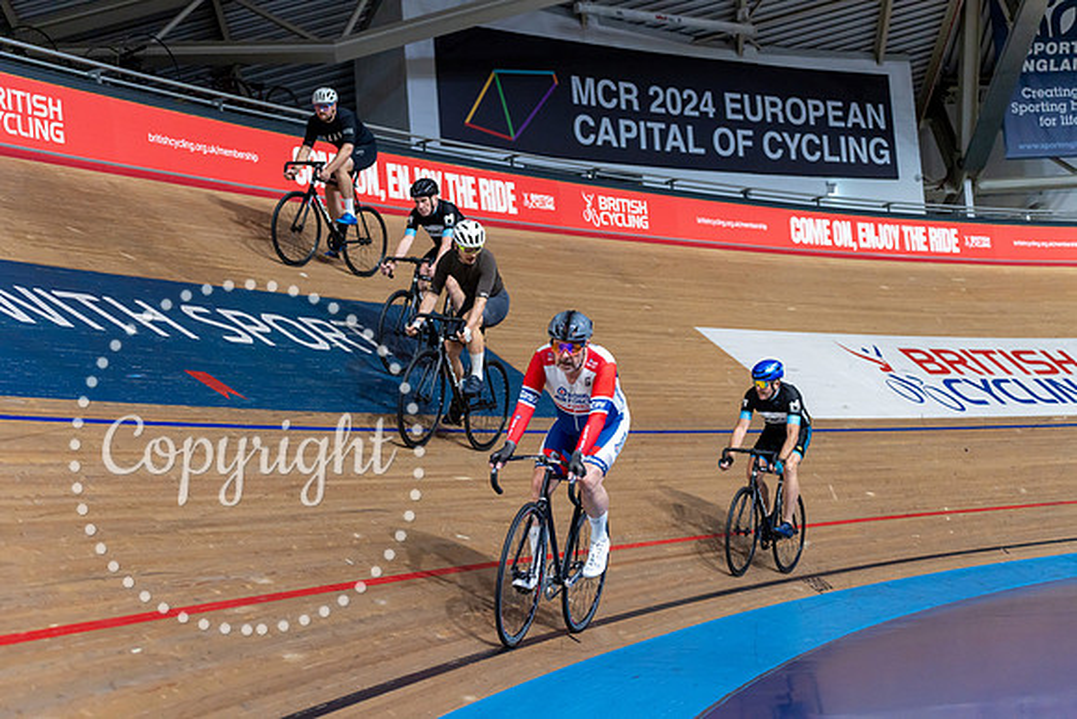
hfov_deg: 40.3
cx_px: 538
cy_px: 360
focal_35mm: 49
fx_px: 1466
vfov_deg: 27.5
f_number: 2.8
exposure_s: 1/1000
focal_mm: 49
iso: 2500
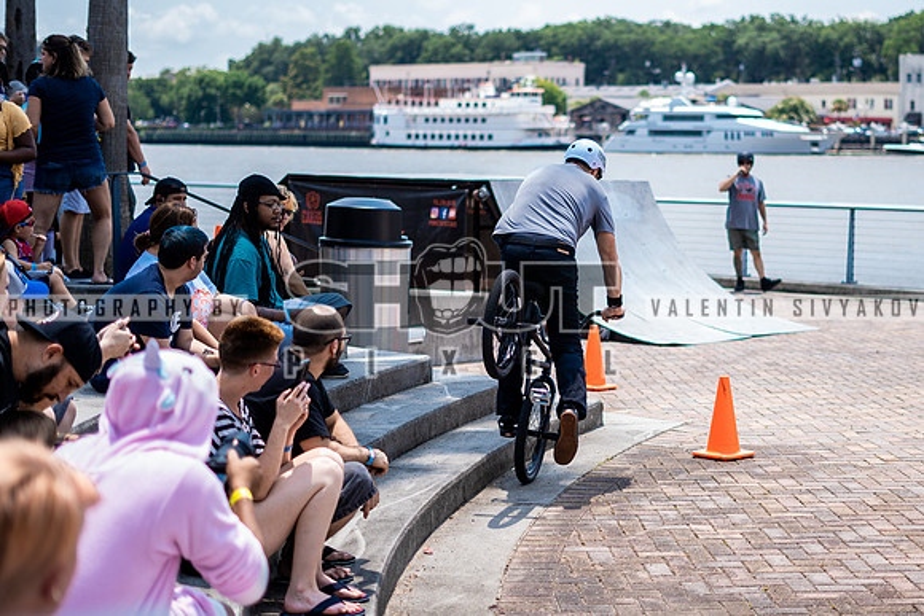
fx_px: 1757
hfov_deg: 29.3
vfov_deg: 19.9
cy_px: 297
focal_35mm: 68
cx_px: 607
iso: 64
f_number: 1.8
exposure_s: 1/2000
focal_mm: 50
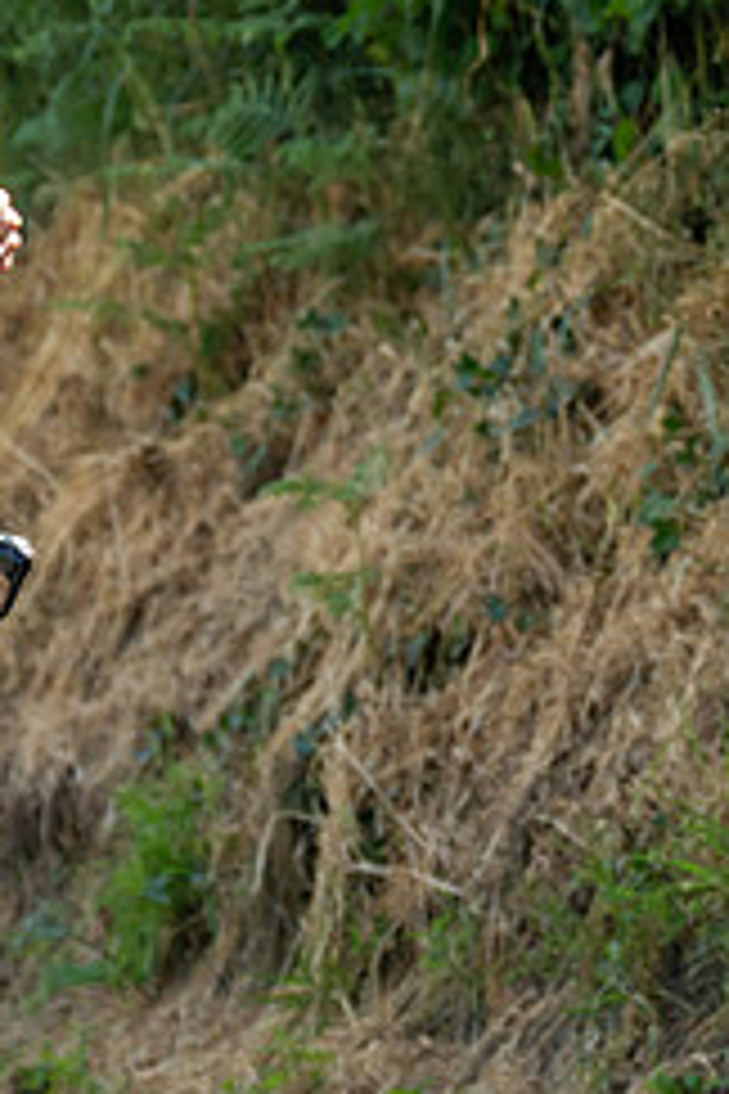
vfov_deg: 4.1
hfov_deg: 2.8
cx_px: -45
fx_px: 15095
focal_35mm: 497
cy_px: 506
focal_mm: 133
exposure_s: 1/1000
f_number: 4
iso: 640
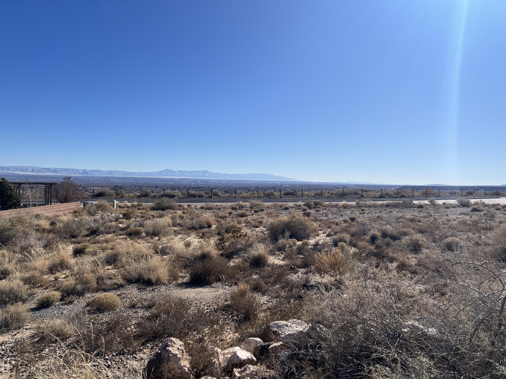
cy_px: 190
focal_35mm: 26
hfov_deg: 67.3
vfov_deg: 53.1
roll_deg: -1.2
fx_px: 380
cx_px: 253
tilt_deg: -1.3
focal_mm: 5.7
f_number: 1.5
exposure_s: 1/8696
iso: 50
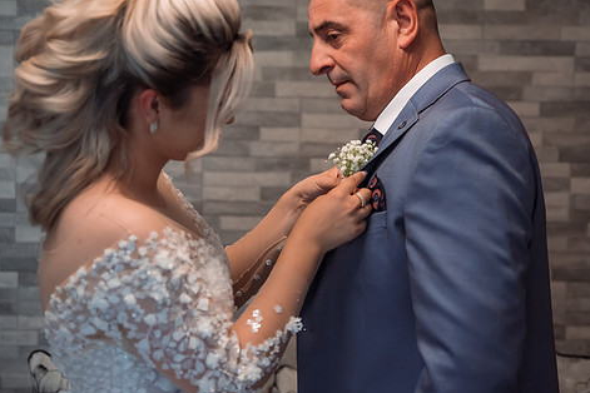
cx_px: 339
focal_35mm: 64
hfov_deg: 31.4
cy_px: 181
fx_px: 1049
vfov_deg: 21.2
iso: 1000
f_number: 2.8
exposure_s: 1/250
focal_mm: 52
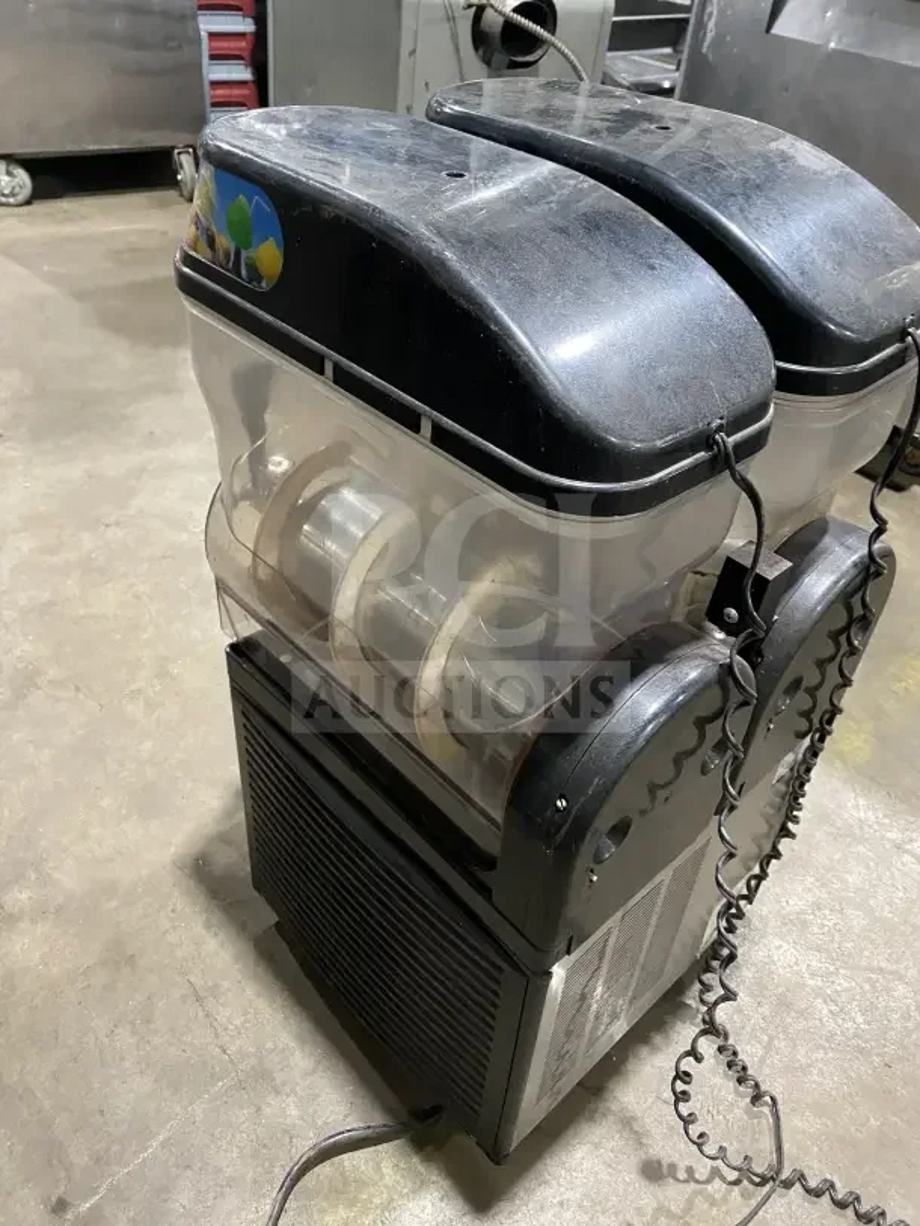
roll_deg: -7.3
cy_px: 613
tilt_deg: -39.4
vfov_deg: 67.3
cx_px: 460
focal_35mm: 26
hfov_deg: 53.1
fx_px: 921
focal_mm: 4.25
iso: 500
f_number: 1.8
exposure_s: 1/57
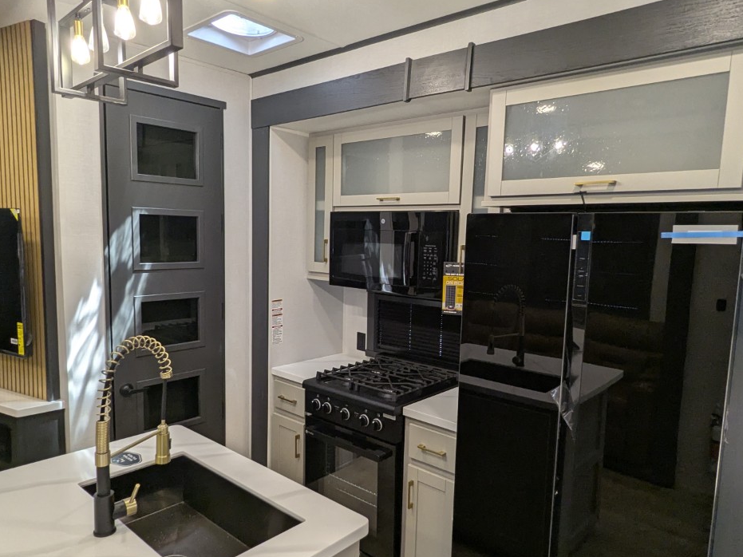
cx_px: 348
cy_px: 295
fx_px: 515
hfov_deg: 71.5
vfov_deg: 56.8
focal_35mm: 24
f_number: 2.2
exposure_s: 1/62
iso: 148
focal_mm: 2.35
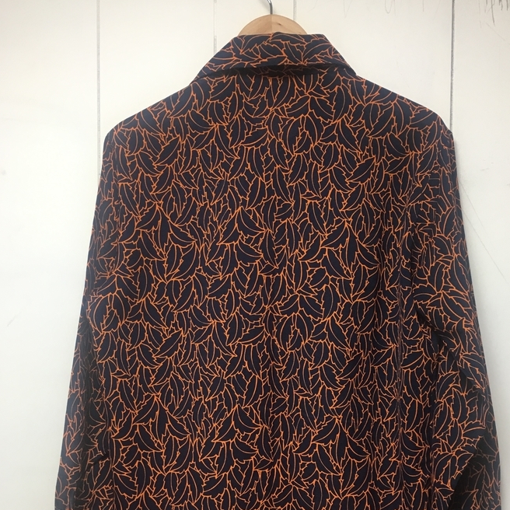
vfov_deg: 41.5
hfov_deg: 41.8
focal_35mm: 40
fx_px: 667
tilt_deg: -2.3
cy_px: 324
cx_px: 284
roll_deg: -0.8
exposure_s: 1/30
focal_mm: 4.15
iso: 80
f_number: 2.2
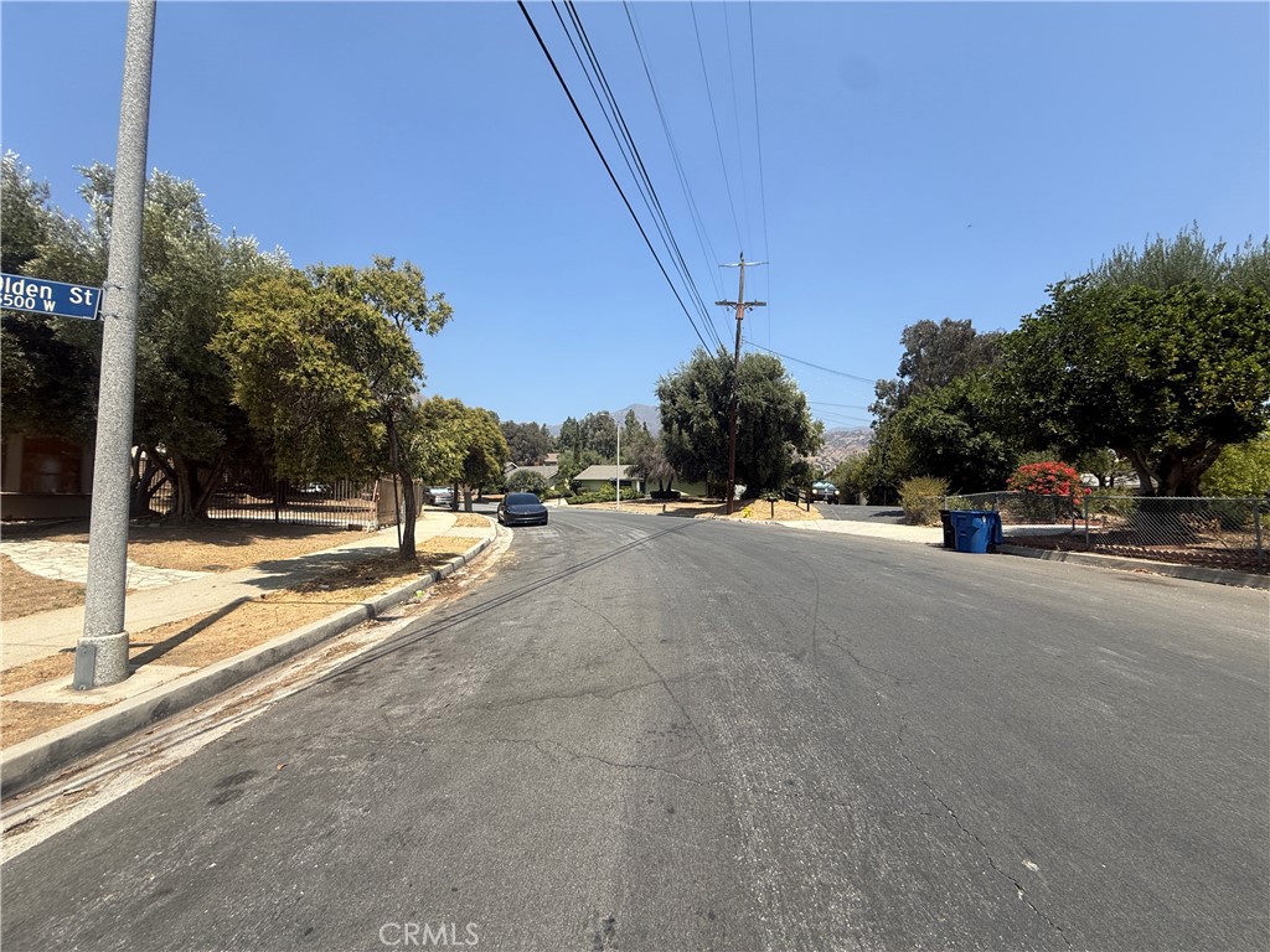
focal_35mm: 14
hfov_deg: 102.1
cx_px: 635
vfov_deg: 85.7
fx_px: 514
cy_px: 476
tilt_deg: +4.9
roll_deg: +0.6
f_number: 2.2
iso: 50
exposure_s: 1/1656
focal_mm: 2.22
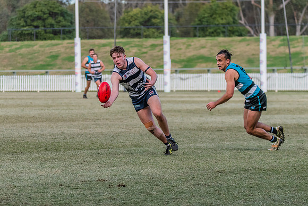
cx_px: 136
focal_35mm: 234
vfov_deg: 5.9
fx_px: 2005
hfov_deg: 8.8
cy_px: 84
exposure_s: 1/2000
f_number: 5
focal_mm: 150
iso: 1250
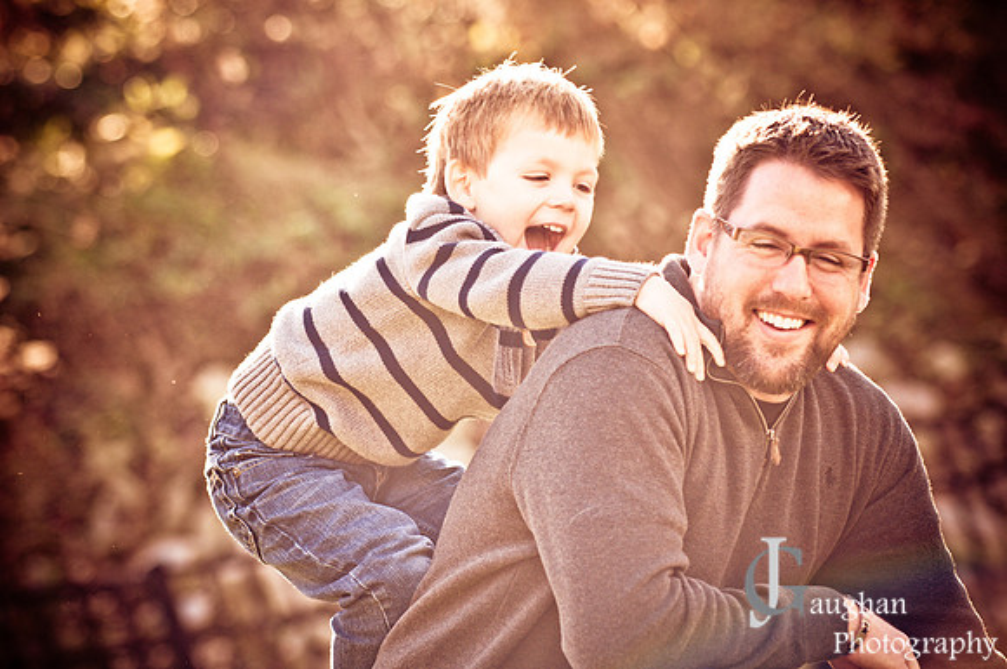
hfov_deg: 10.2
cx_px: 504
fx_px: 5656
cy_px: 334
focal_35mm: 202
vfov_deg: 6.8
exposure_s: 1/200
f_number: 3.5
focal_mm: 135
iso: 200
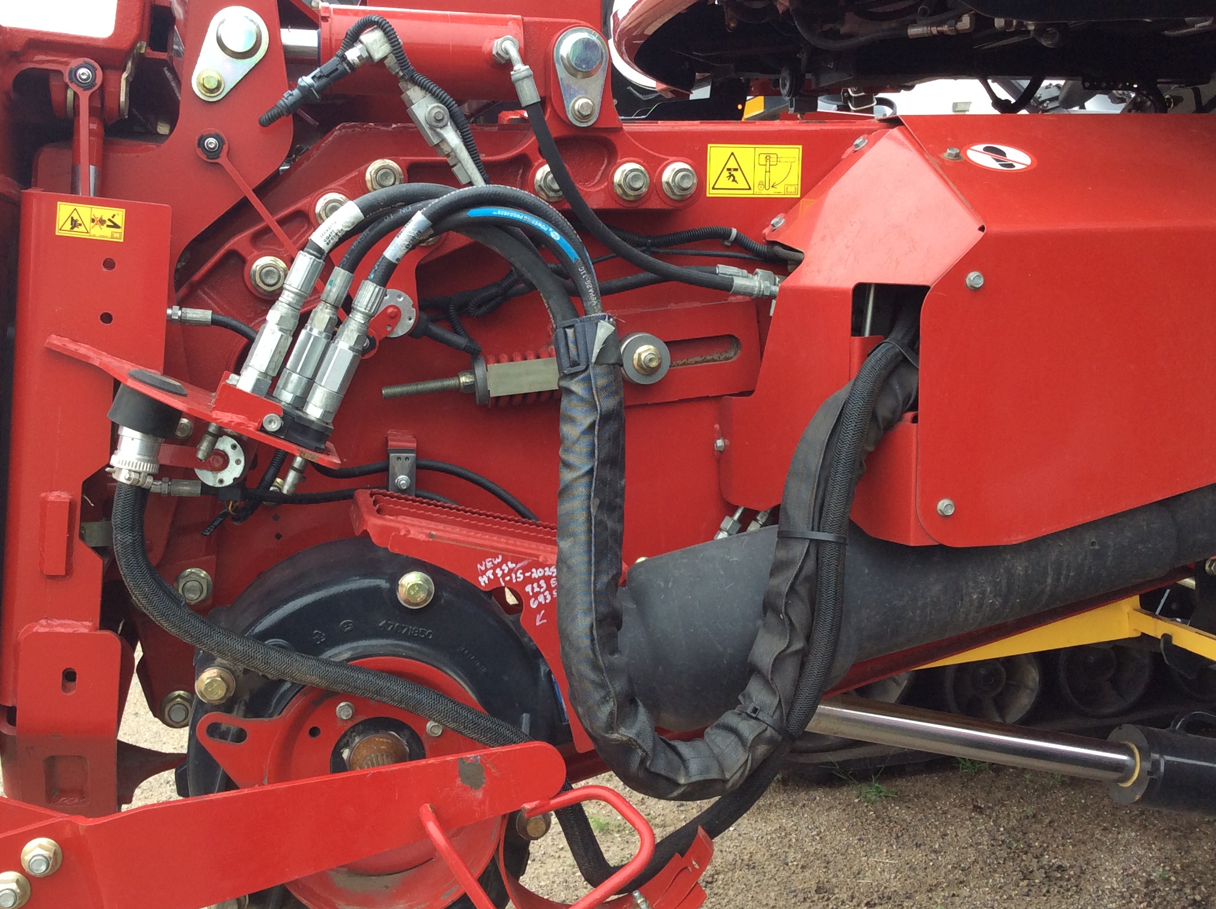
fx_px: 1438
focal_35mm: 41
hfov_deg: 45.8
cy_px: 428
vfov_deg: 35.0
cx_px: 566
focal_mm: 3.3
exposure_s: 1/159
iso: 32
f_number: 2.4
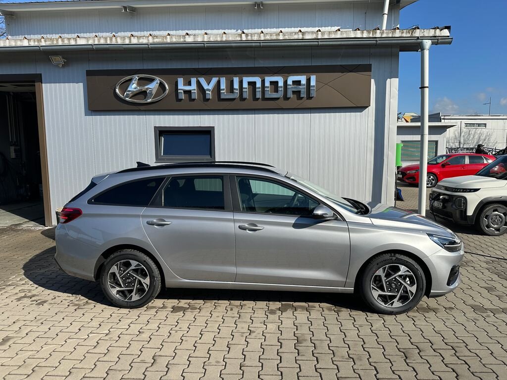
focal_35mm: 24
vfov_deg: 56.8
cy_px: 190
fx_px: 352
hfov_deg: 71.6
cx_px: 254
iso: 80
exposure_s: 1/4762
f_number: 1.78
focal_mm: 6.86
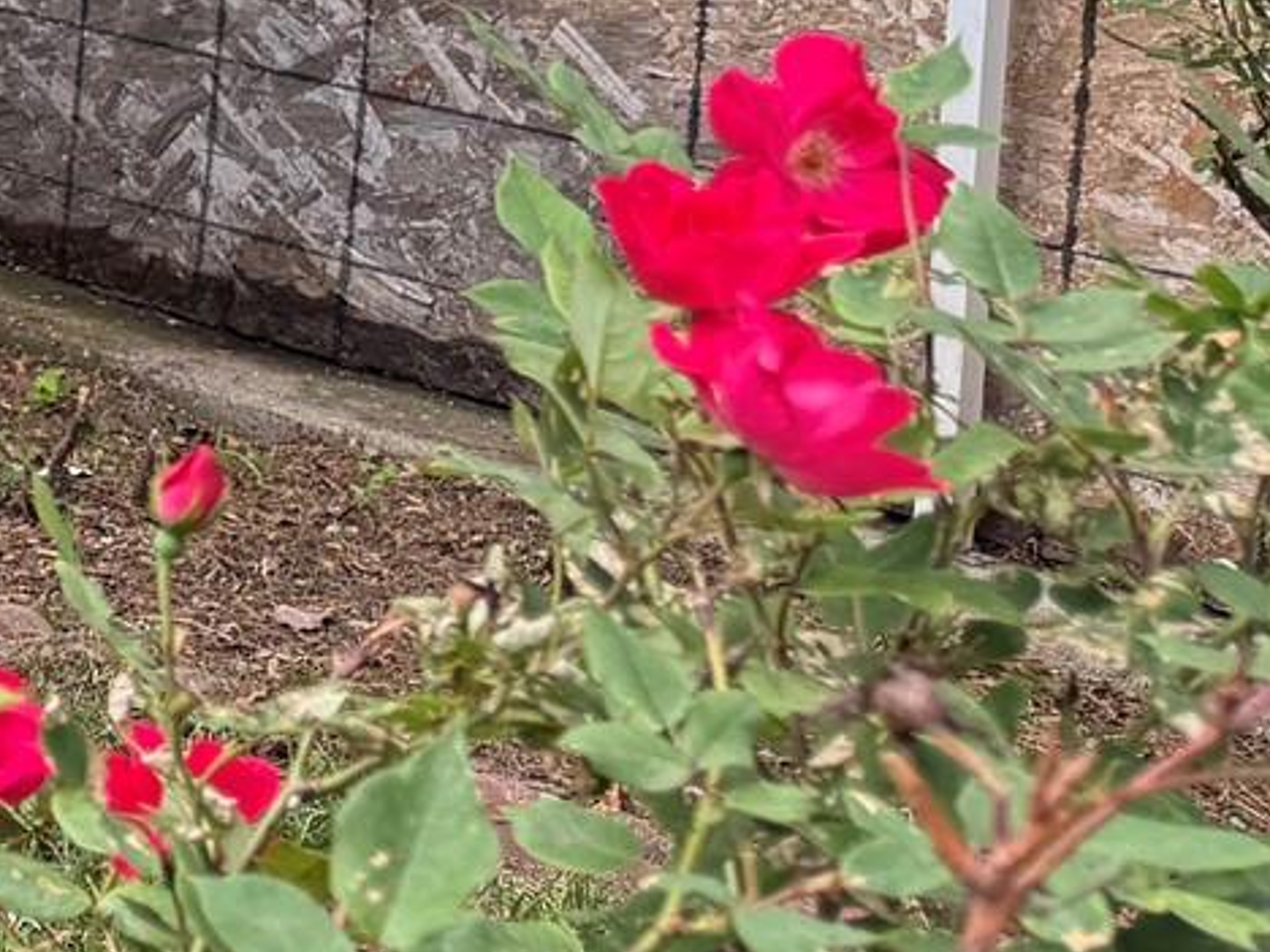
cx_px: -1501
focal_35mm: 105
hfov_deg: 14.4
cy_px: -328
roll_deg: -0.9
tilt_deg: -5.7
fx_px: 3852
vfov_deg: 13.5
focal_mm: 6.76
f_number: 1.78
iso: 100
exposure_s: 1/772
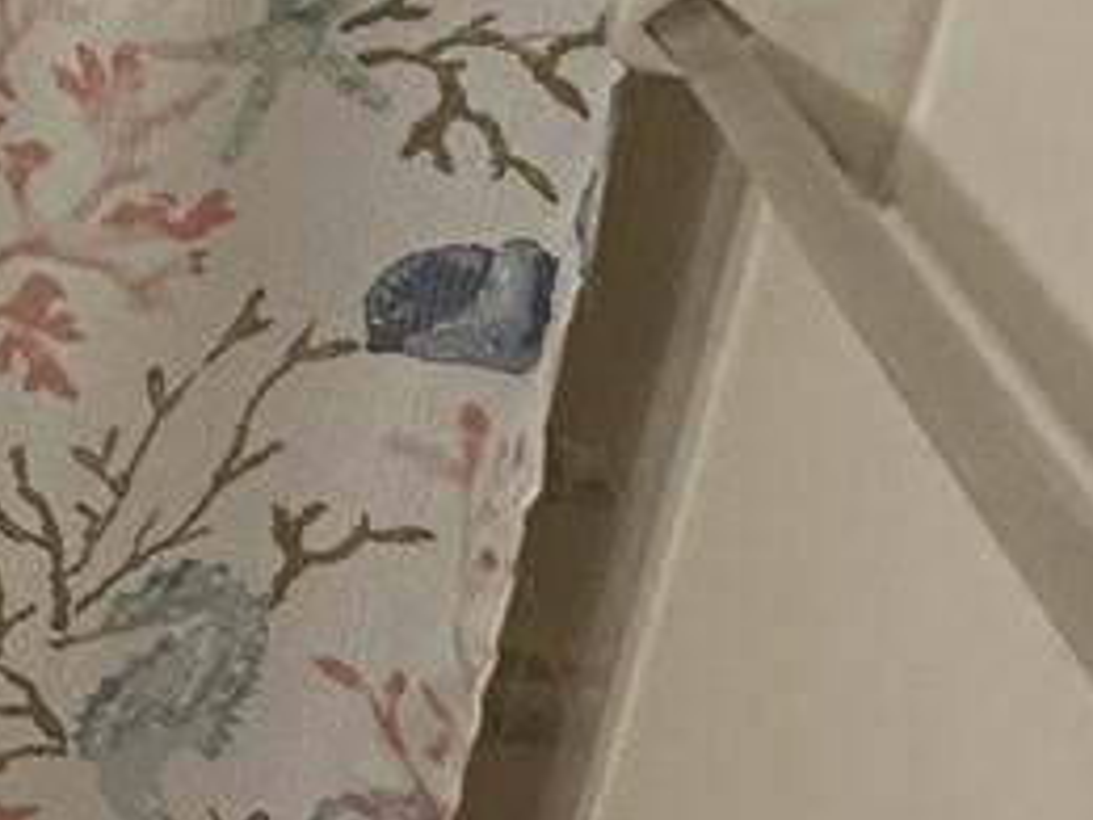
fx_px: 2715
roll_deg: +3.8
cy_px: 122
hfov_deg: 13.7
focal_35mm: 86
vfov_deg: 17.0
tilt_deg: -19.8
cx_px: -1715
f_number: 2.2
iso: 160
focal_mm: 2.22
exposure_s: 1/120
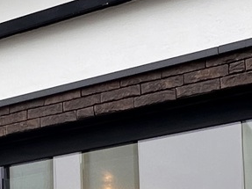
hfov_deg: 22.3
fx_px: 633
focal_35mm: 87
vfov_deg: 14.8
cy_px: 344
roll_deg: +1.5
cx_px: 55
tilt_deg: +0.6
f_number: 1.8
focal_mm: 1.57
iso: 64
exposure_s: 1/99
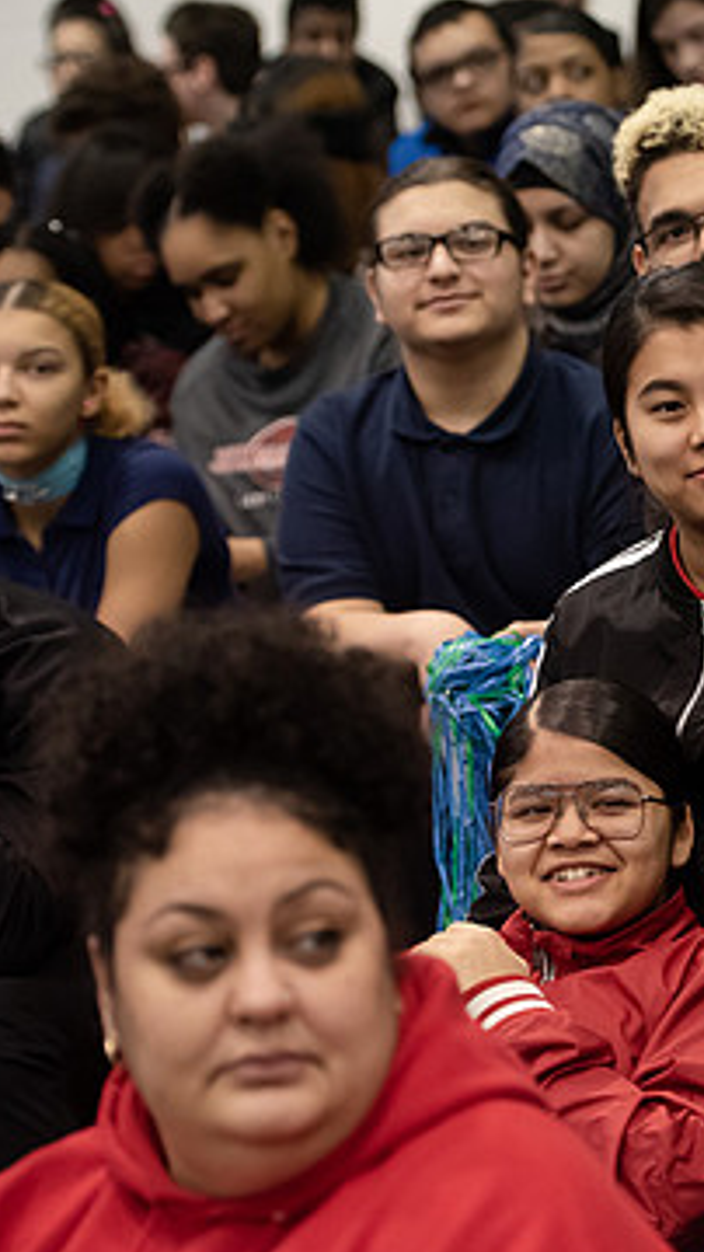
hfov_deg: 8.7
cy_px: 602
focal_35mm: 139
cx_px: 714
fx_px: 4612
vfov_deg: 15.4
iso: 3200
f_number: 3.5
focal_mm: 82
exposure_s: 1/250
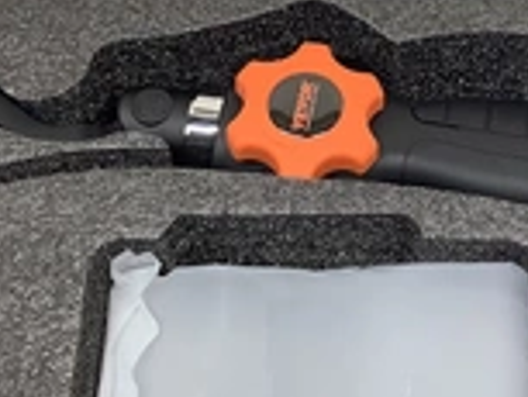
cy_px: 114
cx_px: 373
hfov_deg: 23.9
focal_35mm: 81
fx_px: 1236
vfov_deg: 18.2
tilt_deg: -59.4
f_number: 2.4
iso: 50
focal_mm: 3.3
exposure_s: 1/60
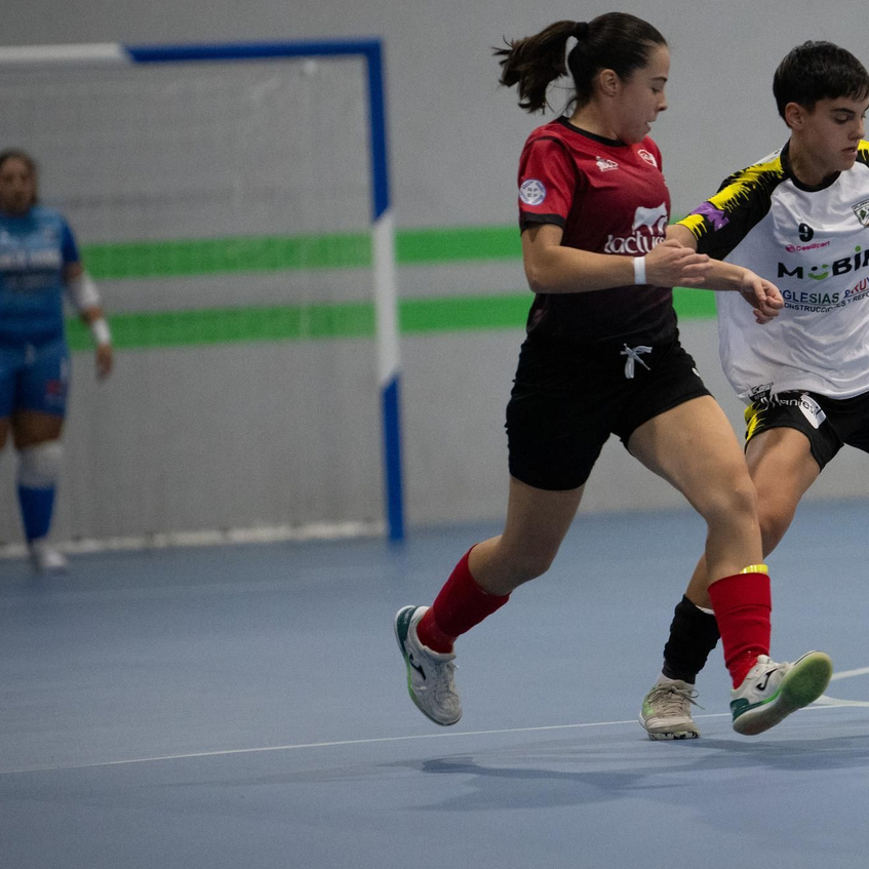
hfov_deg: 4.7
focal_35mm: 374
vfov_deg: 4.7
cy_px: 314
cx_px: 848
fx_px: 10622
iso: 5000
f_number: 2.8
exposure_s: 1/800
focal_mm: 200
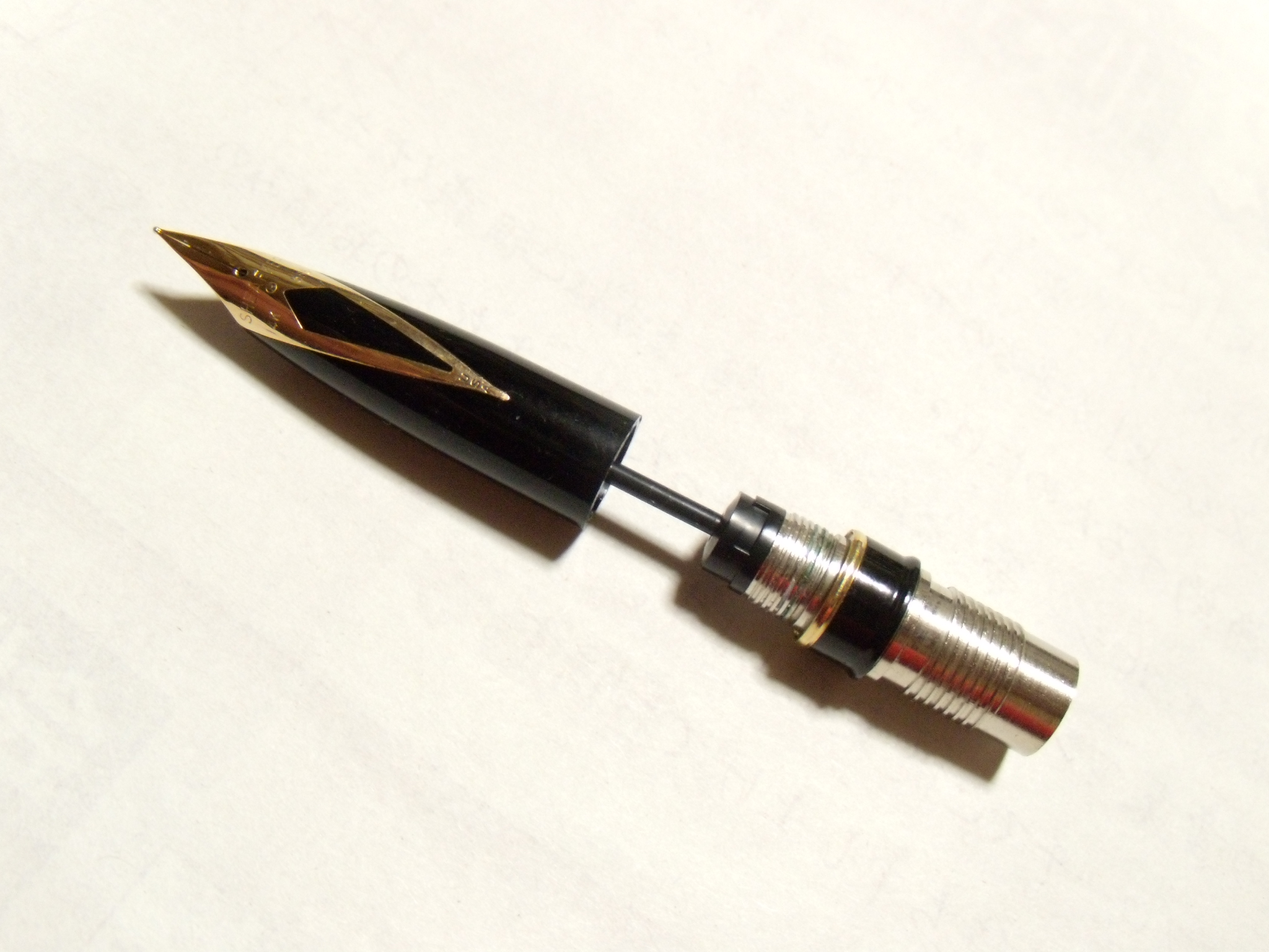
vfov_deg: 39.7
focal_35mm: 36
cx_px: 634
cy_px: 476
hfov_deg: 51.4
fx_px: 1320
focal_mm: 6.4
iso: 400
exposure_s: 1/15
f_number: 3.6
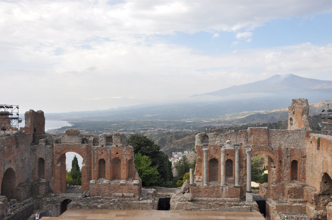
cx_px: 166
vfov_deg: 34.1
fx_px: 359
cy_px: 110
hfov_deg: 49.6
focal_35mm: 39
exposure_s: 1/160
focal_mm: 26
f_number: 13
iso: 640
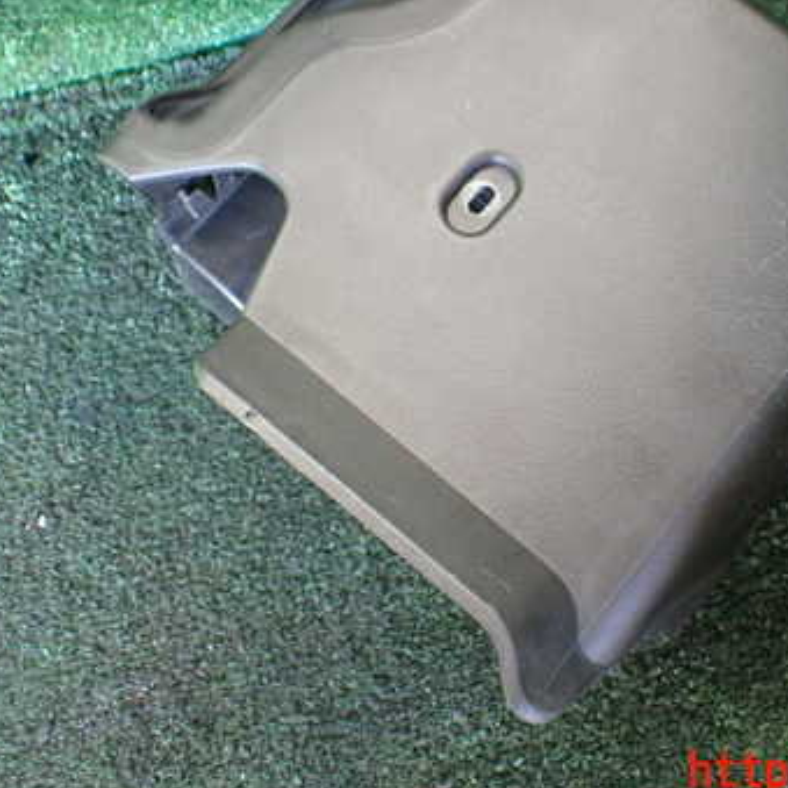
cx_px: 516
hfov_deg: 35.8
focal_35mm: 47
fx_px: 1210
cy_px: 279
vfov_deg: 35.8
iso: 640
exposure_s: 1/125
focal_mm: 5.4
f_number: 2.3
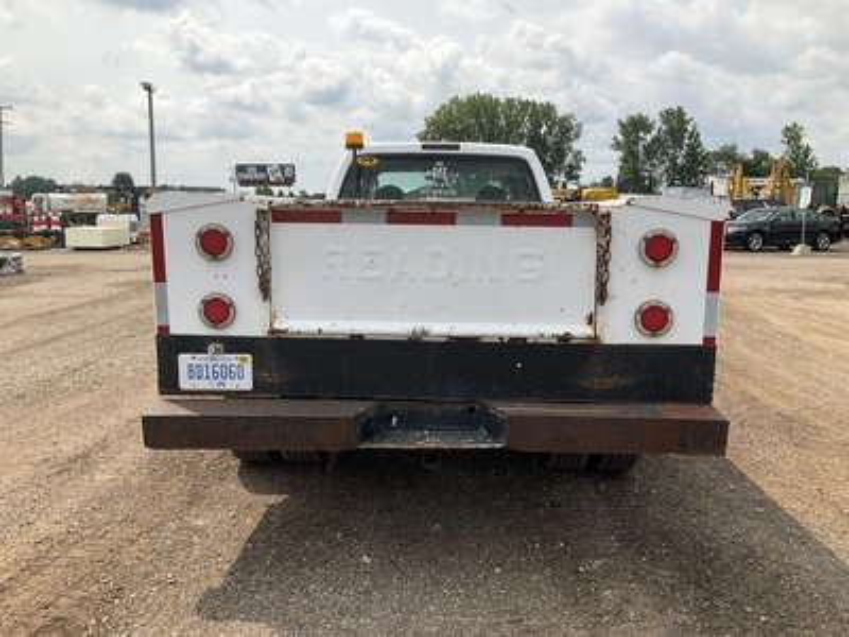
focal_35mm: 29
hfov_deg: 61.7
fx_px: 711
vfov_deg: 48.2
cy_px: 318
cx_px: 424
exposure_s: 1/2058
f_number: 1.8
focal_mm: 3
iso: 25
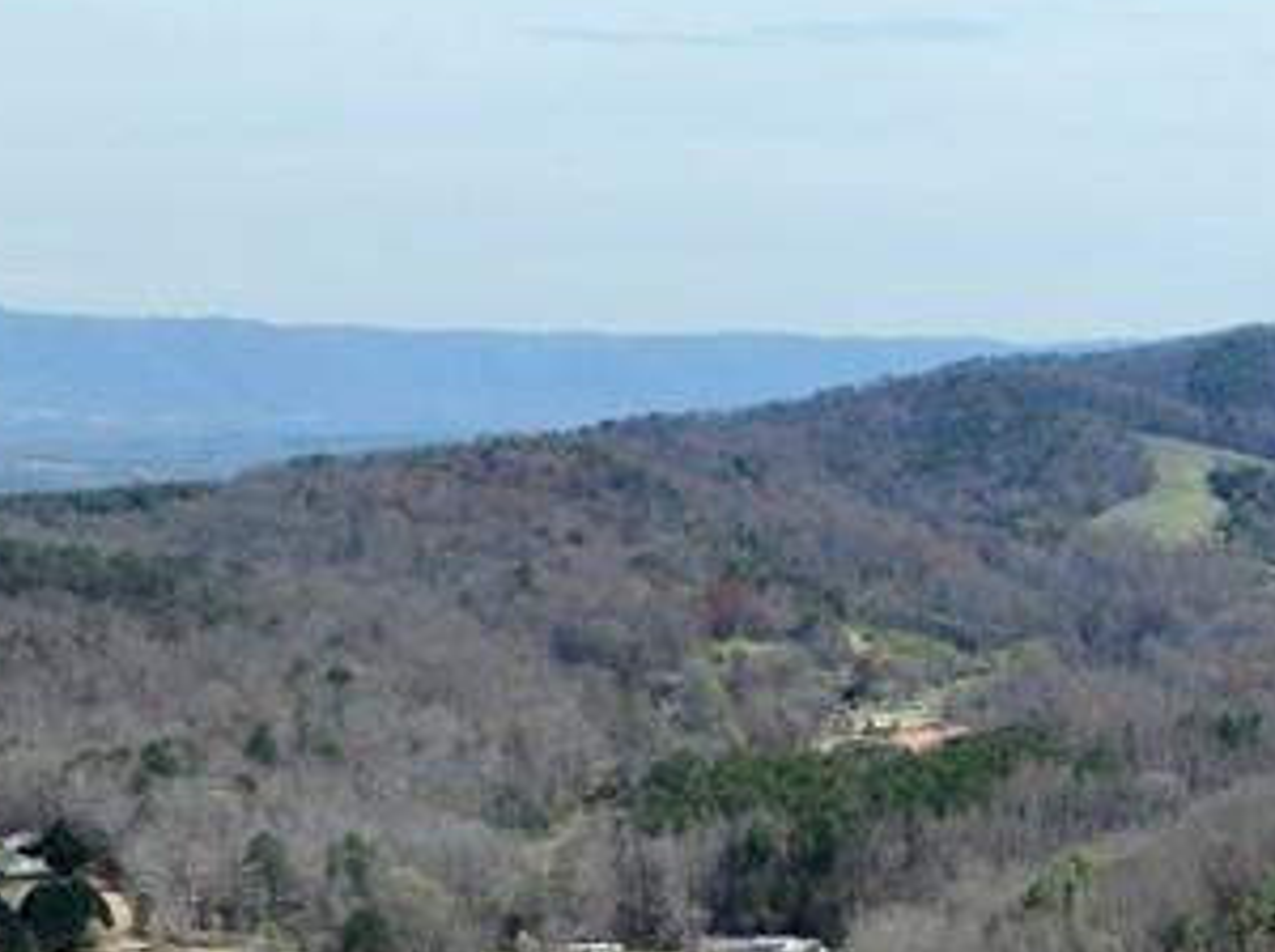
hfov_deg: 20.5
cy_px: 1031
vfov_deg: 17.4
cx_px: 1908
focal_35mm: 82
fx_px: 3015
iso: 140
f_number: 2.8
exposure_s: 1/240
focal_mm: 12.3
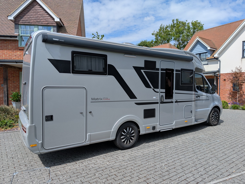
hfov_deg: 71.6
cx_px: 122
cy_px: 92
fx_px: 170
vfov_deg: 56.8
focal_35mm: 24
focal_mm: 6.9
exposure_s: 1/1037
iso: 19
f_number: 1.68
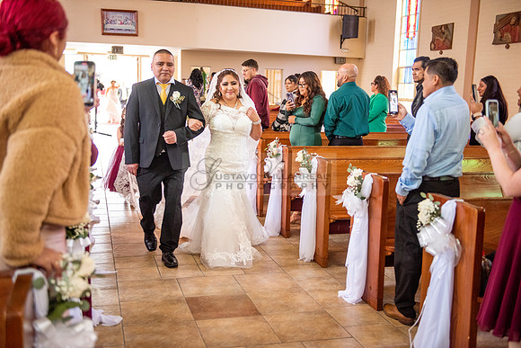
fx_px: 608
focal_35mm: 42
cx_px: 260
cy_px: 174
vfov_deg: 31.9
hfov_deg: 46.4
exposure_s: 1/250
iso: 2000
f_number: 2.8
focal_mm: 42
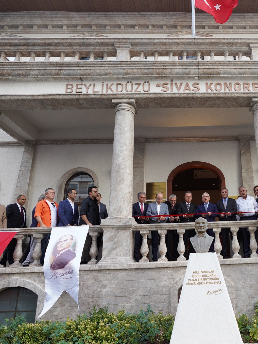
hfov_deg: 50.6
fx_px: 258
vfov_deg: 67.2
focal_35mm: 26
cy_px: 188
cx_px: 197
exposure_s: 1/200
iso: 250
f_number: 3.2
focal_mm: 16
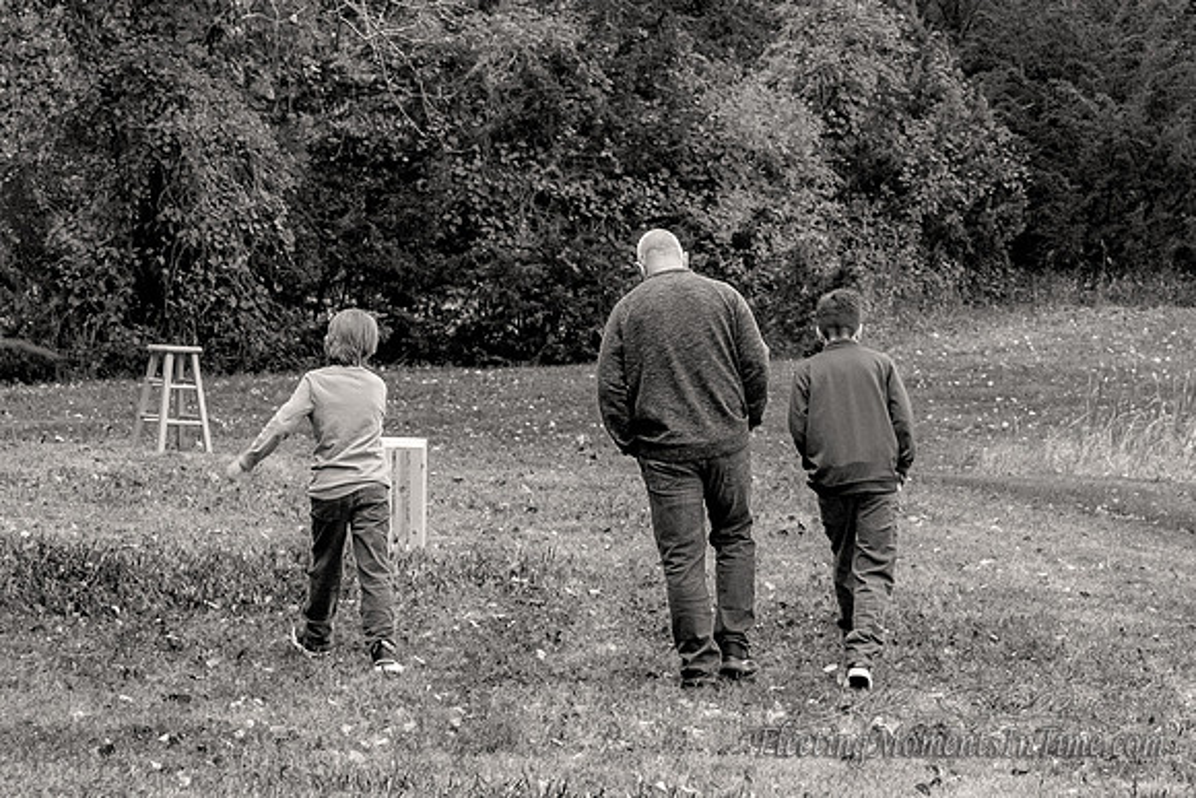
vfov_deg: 19.5
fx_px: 2326
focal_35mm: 70
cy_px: 399
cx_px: 598
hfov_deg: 28.8
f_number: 5.6
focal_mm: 70
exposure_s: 1/125
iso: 320
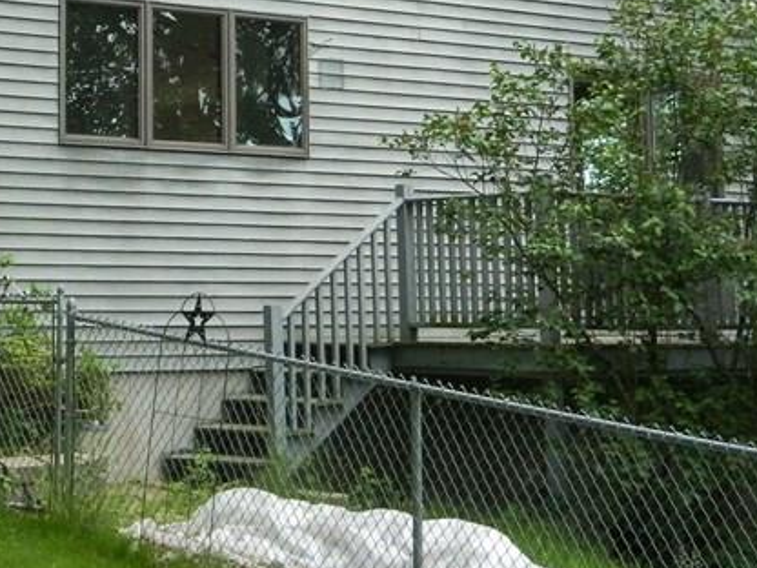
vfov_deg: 14.4
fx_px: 2209
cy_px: 0
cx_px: 82
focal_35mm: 101
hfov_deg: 19.1
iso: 400
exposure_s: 1/640
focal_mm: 7.3
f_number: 3.5
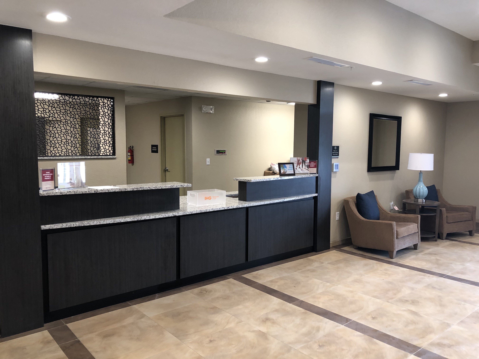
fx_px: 387
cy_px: 180
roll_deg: +2.1
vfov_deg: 49.7
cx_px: 240
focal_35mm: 28
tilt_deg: -4.4
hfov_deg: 63.4
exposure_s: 1/20
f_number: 1.8
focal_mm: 4
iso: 40
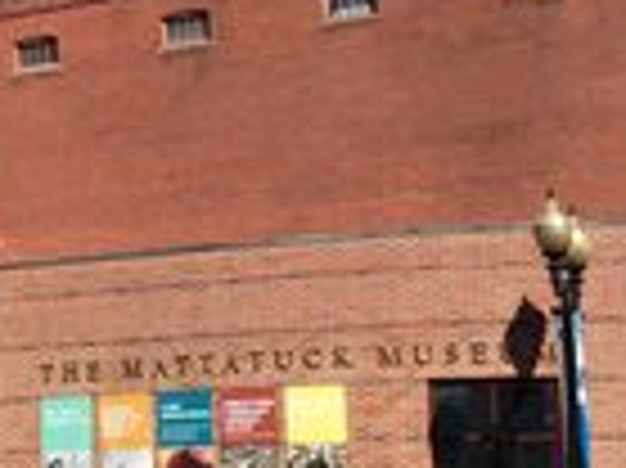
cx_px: -194
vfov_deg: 14.8
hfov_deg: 18.3
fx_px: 1807
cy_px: 252
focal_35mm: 100
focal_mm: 4.15
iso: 32
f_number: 2.2
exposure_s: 1/3165
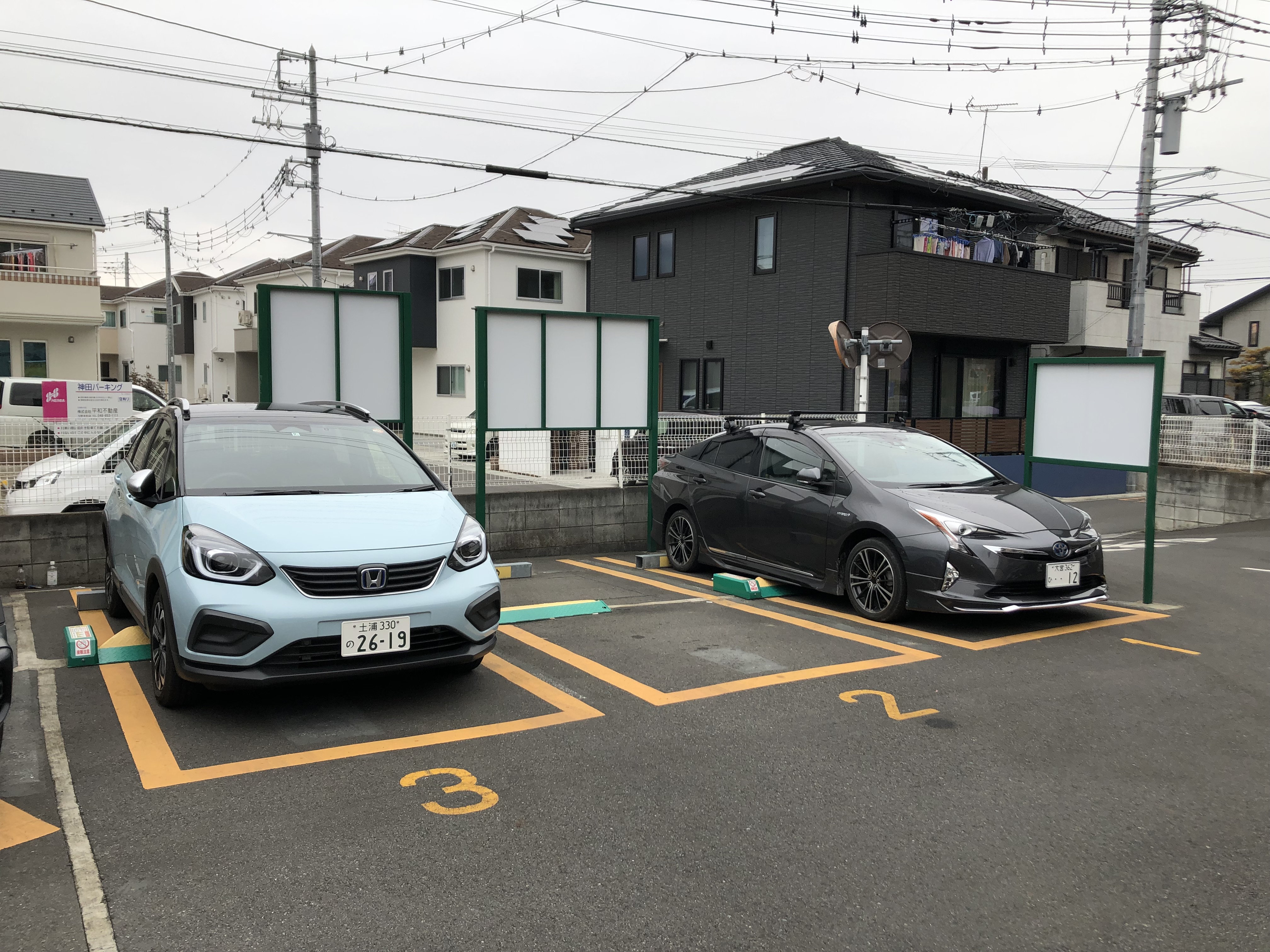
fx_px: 1027
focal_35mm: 28
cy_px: 476
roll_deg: -0.4
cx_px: 635
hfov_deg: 63.4
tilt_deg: -4.0
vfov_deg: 49.7
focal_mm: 3.99
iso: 20
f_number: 1.8
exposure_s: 1/245
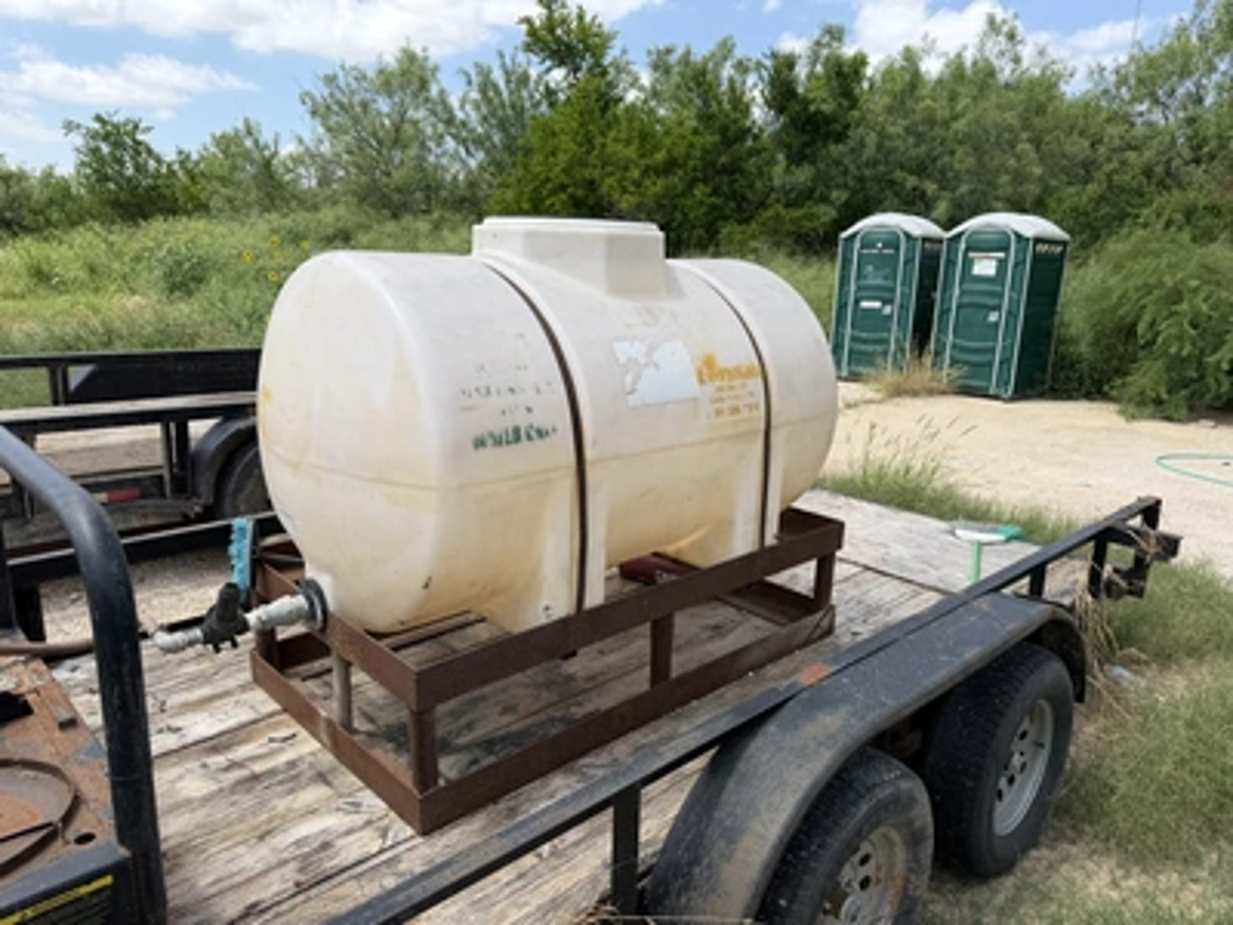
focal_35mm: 24
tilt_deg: -14.1
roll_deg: -1.5
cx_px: 616
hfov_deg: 71.6
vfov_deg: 56.8
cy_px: 462
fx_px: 855
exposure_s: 1/3279
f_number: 1.78
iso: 80
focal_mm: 6.76
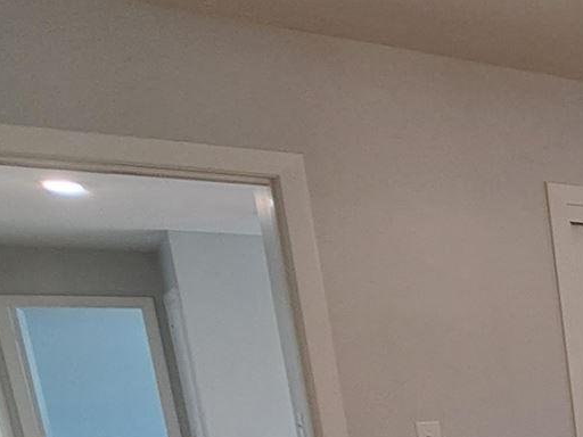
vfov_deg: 24.2
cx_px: 980
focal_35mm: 52
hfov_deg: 23.8
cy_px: 582
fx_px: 876
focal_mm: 1.74
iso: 64
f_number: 2.2
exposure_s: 1/50
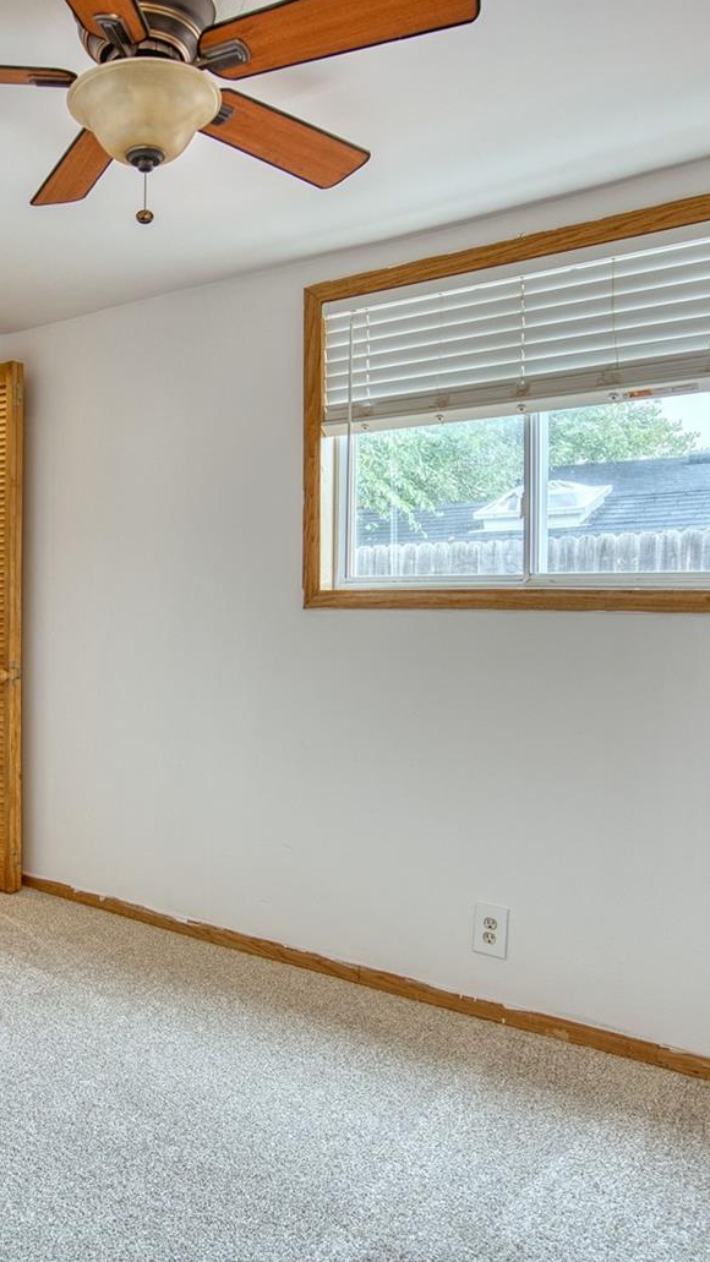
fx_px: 870
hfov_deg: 42.9
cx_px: 174
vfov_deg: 71.9
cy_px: 618
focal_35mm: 26
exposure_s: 1/50
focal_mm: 16
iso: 500
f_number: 4
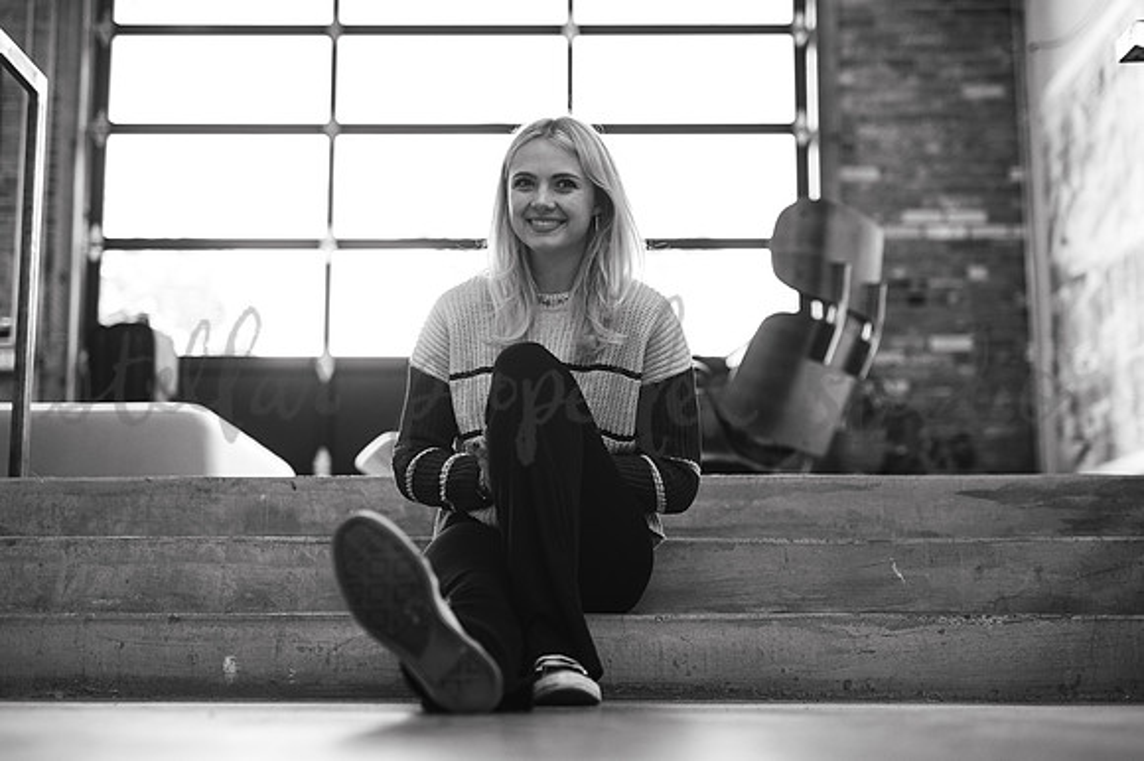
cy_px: 380
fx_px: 1670
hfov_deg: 37.8
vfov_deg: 25.7
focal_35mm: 53
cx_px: 572
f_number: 2
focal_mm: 50
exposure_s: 1/125
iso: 1000
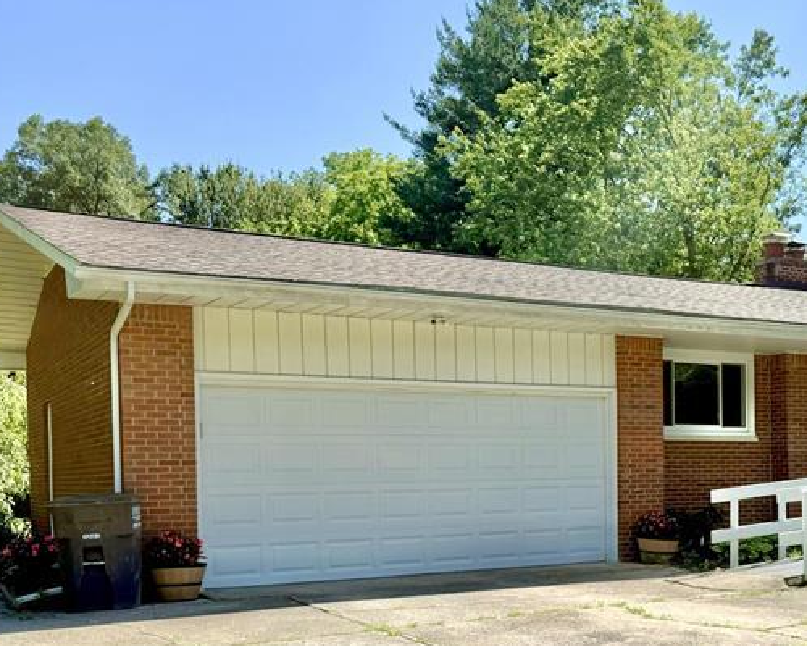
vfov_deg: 30.9
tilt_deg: -1.1
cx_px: 699
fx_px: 1146
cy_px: 488
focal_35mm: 48
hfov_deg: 36.8
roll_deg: +0.3
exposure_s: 1/4167
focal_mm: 6.76
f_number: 1.78
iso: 100
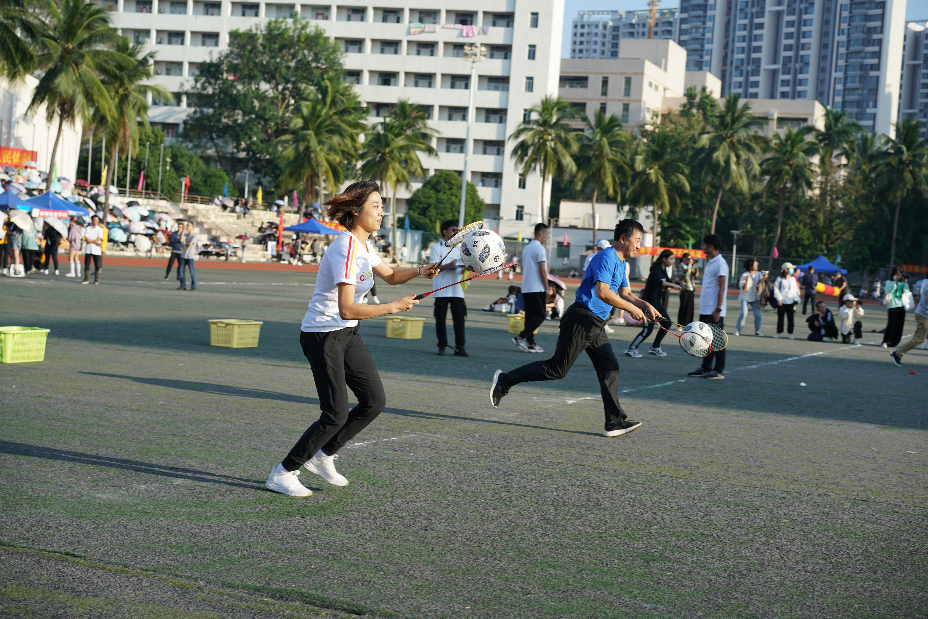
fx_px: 1418
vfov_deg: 24.6
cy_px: 310
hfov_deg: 36.2
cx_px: 464
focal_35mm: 55
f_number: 4.5
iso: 100
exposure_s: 1/400
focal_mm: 55
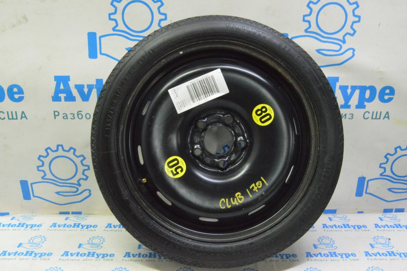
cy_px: 136
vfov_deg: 38.3
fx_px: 390
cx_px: 204
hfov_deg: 55.1
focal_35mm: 34
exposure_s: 1/20
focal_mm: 23
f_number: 20
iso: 6400
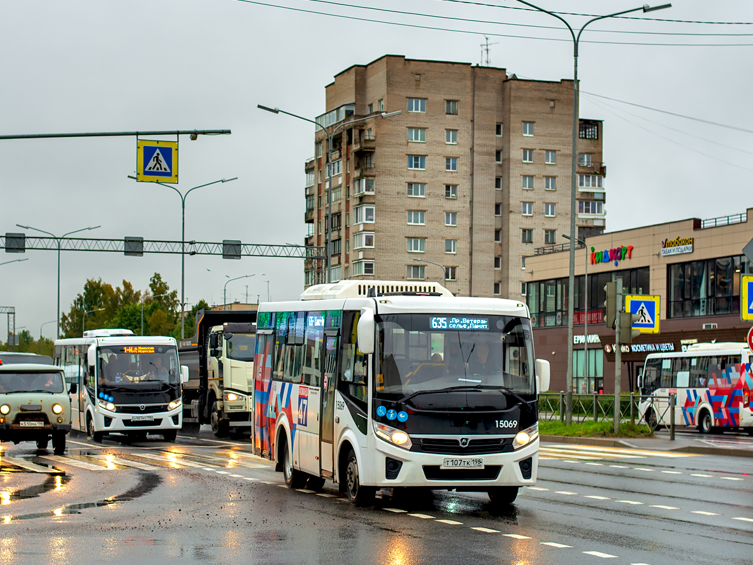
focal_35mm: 61
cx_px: 406
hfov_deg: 31.7
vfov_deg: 24.0
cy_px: 294
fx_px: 1327
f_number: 5
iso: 200
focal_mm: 50
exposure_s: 1/320
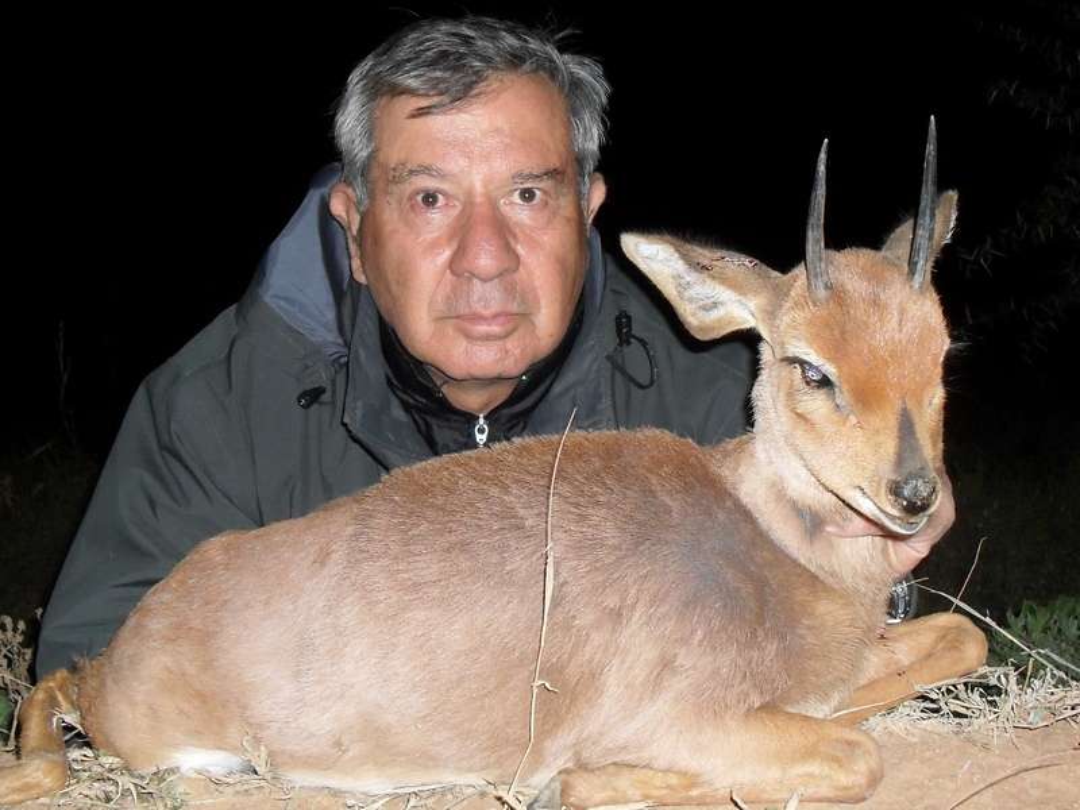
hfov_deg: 49.0
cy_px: 405
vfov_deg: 37.7
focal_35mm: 38
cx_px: 540
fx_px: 1186
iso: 200
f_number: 2.8
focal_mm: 6.3
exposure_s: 1/45
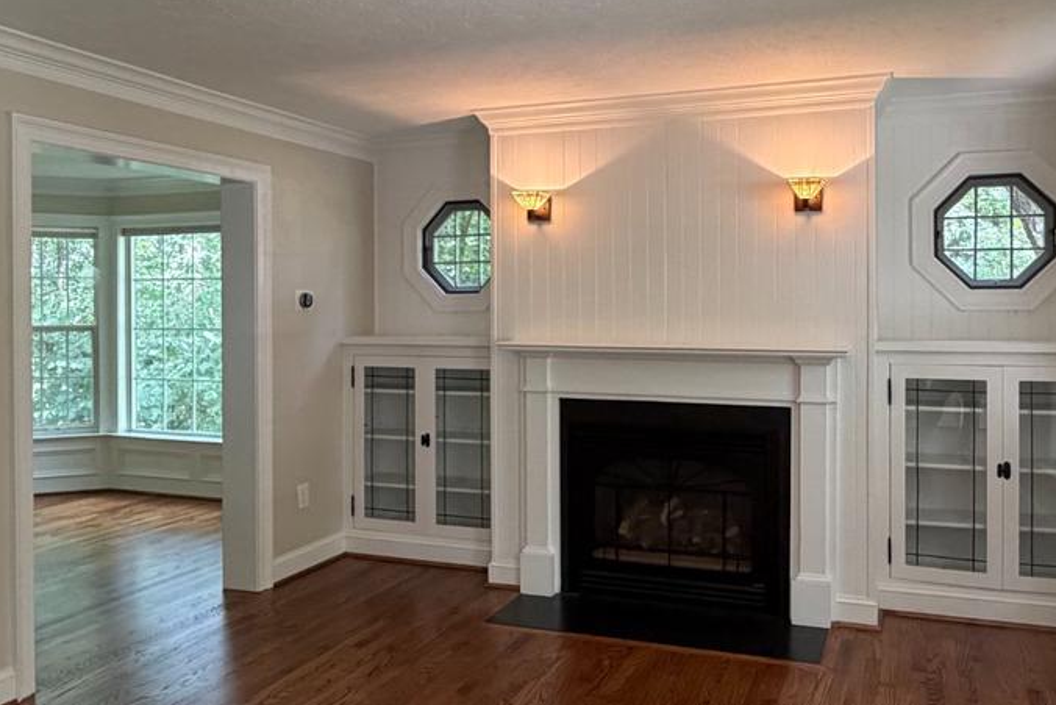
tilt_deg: +0.2
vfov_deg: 42.3
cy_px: 310
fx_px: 909
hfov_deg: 60.1
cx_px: 595
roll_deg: +0.1
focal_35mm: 31
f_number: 2.2
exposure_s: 1/120
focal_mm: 2.22
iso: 320
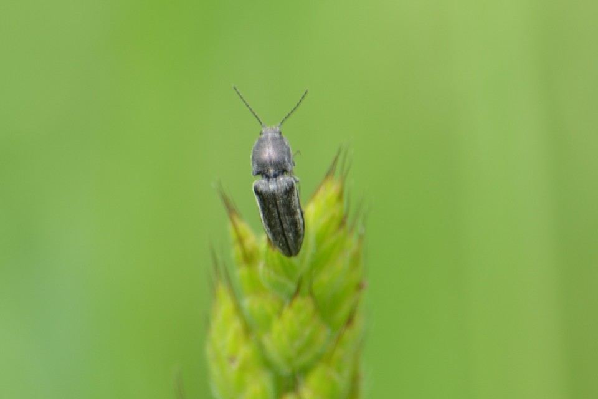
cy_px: 200
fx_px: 7474
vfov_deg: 3.1
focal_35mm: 450
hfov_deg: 4.6
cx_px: 299
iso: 220
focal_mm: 300
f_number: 8
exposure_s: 1/125
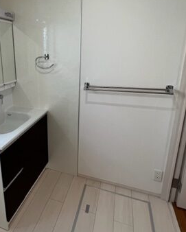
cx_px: 34
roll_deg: +3.5
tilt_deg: -14.3
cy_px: 101
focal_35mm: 24
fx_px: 165
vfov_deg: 69.9
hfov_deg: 54.4
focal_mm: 1.57
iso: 100
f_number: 1.8
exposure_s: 1/120
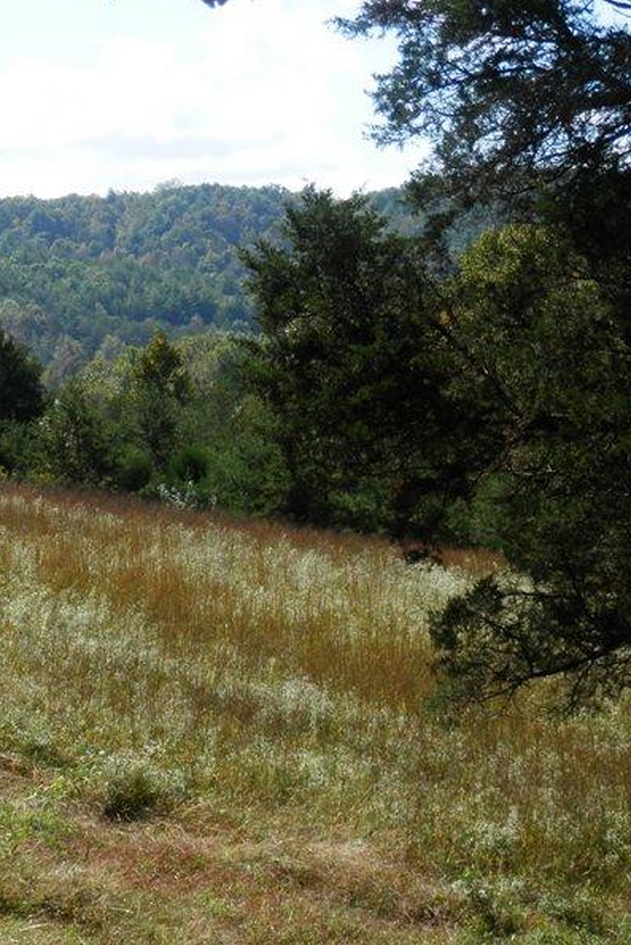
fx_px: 2680
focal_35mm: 102
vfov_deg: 20.0
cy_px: 470
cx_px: 46
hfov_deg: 13.3
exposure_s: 1/400
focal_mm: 13.1
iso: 80
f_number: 4.5
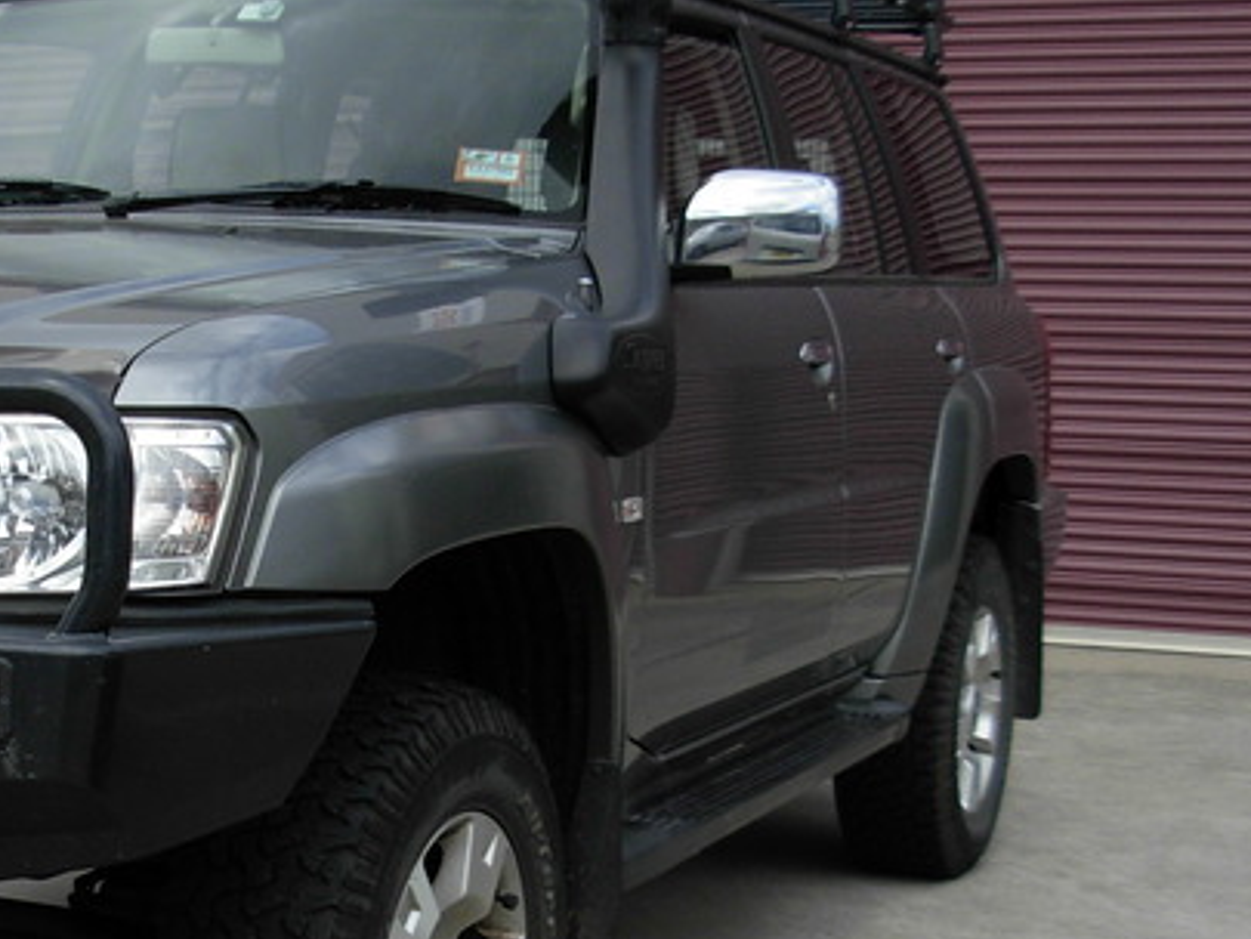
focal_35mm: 75
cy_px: 627
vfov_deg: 19.6
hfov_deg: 25.2
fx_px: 2711
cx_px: 136
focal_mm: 6.3
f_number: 2.9
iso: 79
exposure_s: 1/836
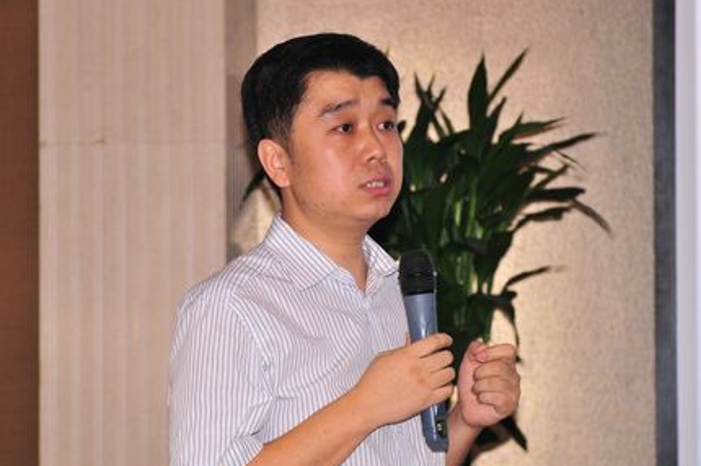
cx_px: 318
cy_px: 265
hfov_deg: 17.8
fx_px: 2238
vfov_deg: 11.9
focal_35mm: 115
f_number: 4
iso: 400
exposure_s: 1/60
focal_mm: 60
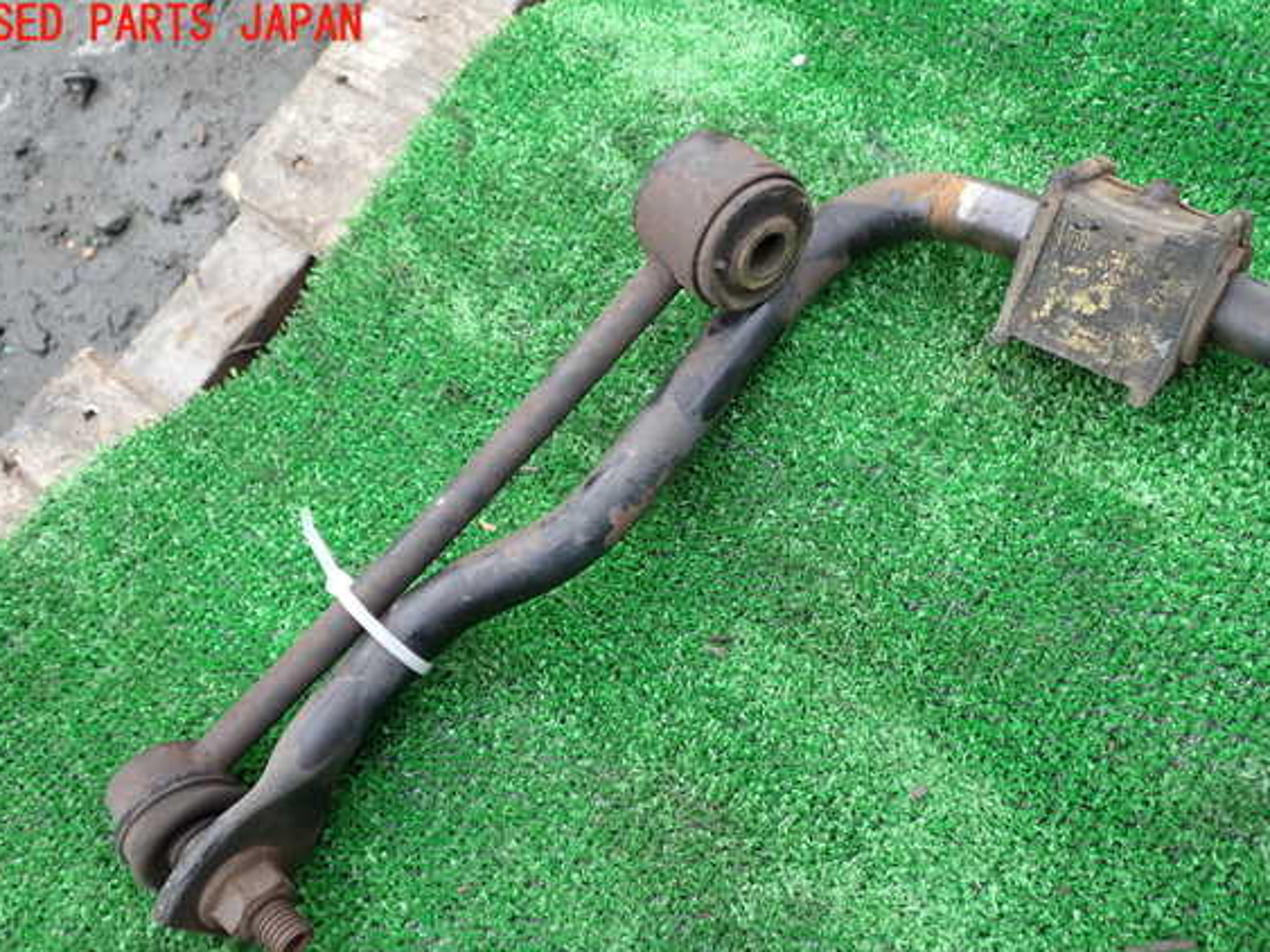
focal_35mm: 32
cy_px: 505
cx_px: 629
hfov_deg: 56.8
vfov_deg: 44.1
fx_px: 1174
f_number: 2.3
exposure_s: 1/100
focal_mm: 5.4
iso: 100
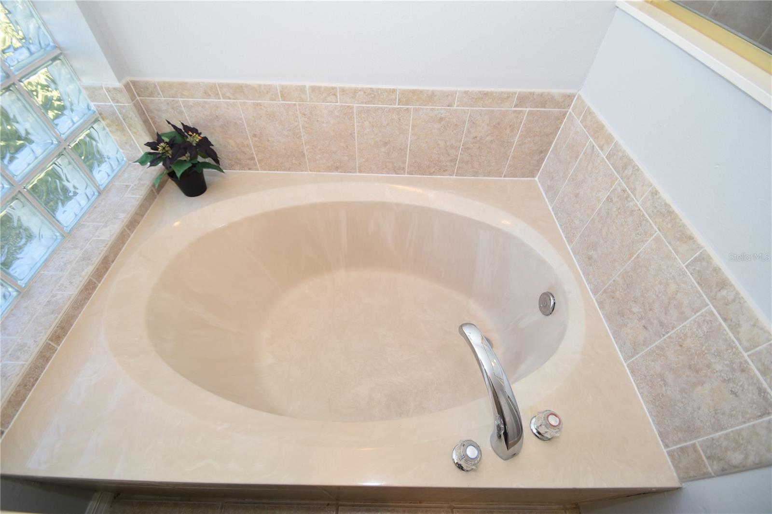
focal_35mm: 15
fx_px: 322
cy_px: 257
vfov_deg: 77.3
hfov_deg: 100.4
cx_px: 386
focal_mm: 10
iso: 200
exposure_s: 1/80
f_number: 4.5
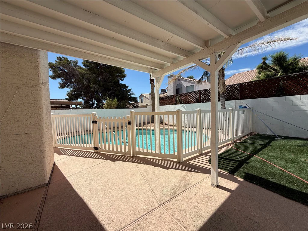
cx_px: 154
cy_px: 116
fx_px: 125
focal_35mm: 14
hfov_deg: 102.1
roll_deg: +1.9
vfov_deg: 85.7
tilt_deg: -2.5
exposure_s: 1/1145
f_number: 2.2
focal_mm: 2.22
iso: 20
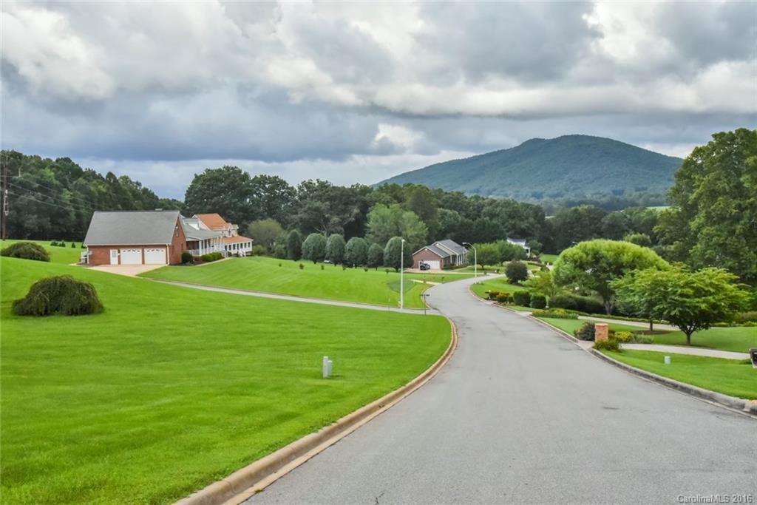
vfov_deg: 33.4
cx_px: 378
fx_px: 841
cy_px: 252
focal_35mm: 40
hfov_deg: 48.5
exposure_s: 1/1000
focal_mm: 40
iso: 4000
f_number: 13
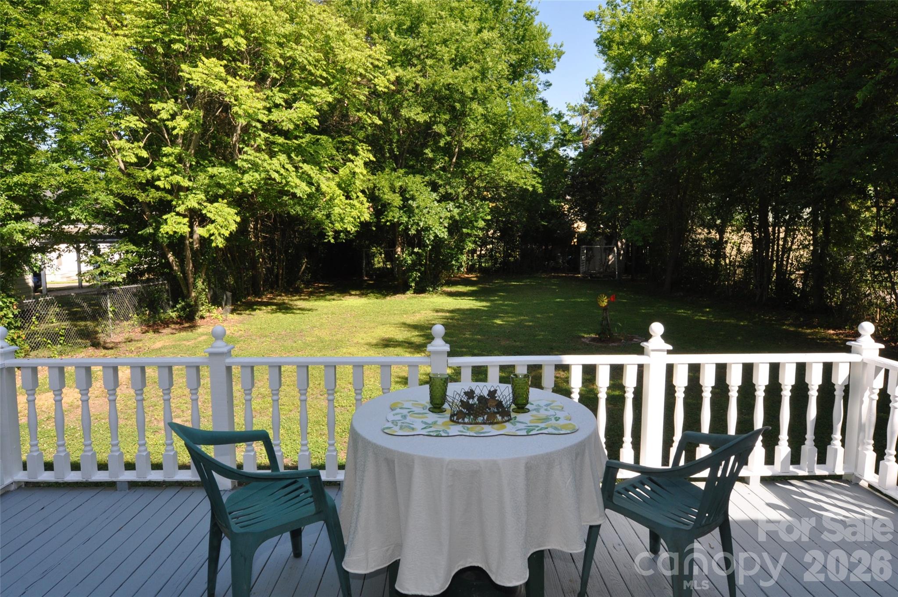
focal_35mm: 21
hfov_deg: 81.3
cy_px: 298
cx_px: 449
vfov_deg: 59.4
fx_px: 523
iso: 500
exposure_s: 1/200
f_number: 11
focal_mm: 14
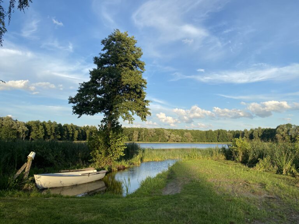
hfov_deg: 67.3
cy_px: 112
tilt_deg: +9.0
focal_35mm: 26
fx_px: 225
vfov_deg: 53.1
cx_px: 150
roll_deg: -0.4
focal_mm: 4.25
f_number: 1.8
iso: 32
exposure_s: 1/1245
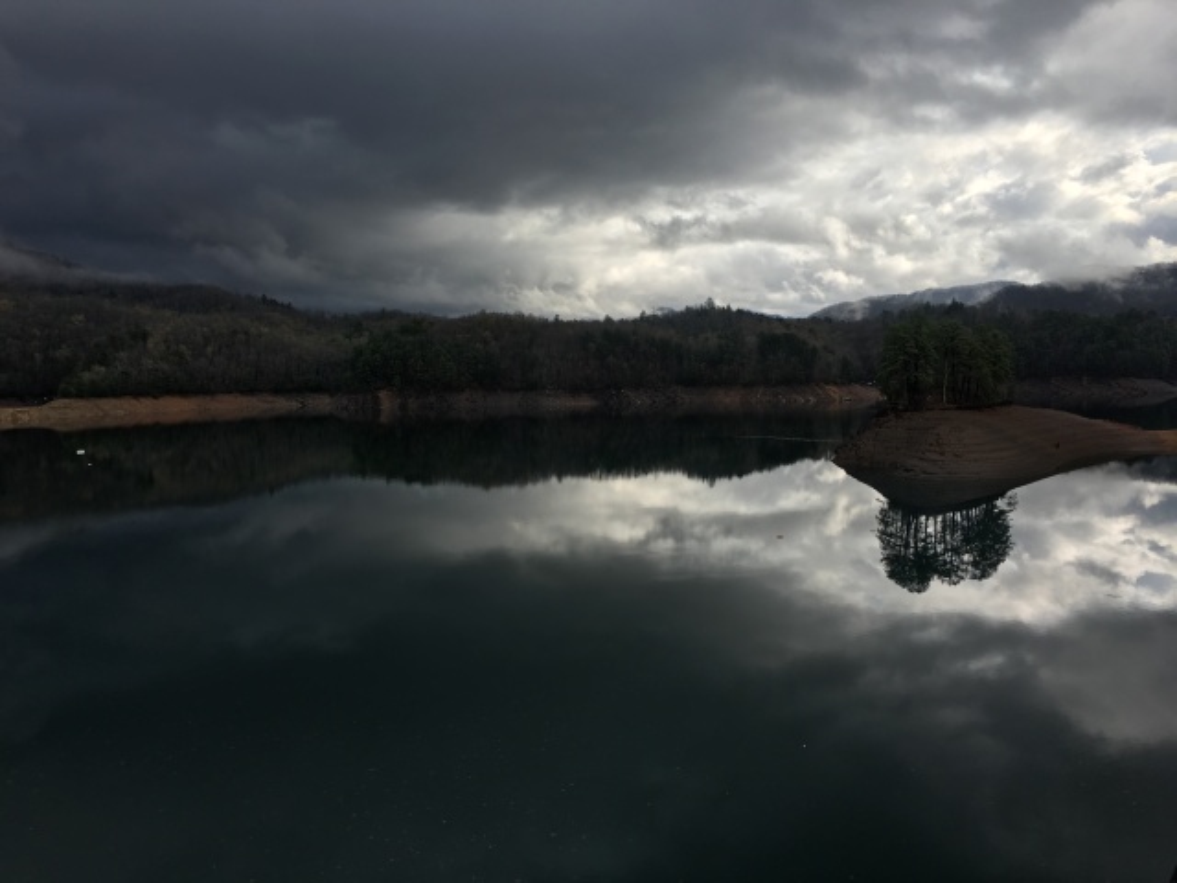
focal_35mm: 29
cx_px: 588
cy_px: 442
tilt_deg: -3.1
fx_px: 986
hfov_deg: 61.7
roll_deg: +0.9
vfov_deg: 48.2
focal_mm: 4.15
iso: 25
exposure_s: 1/1374
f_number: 2.2
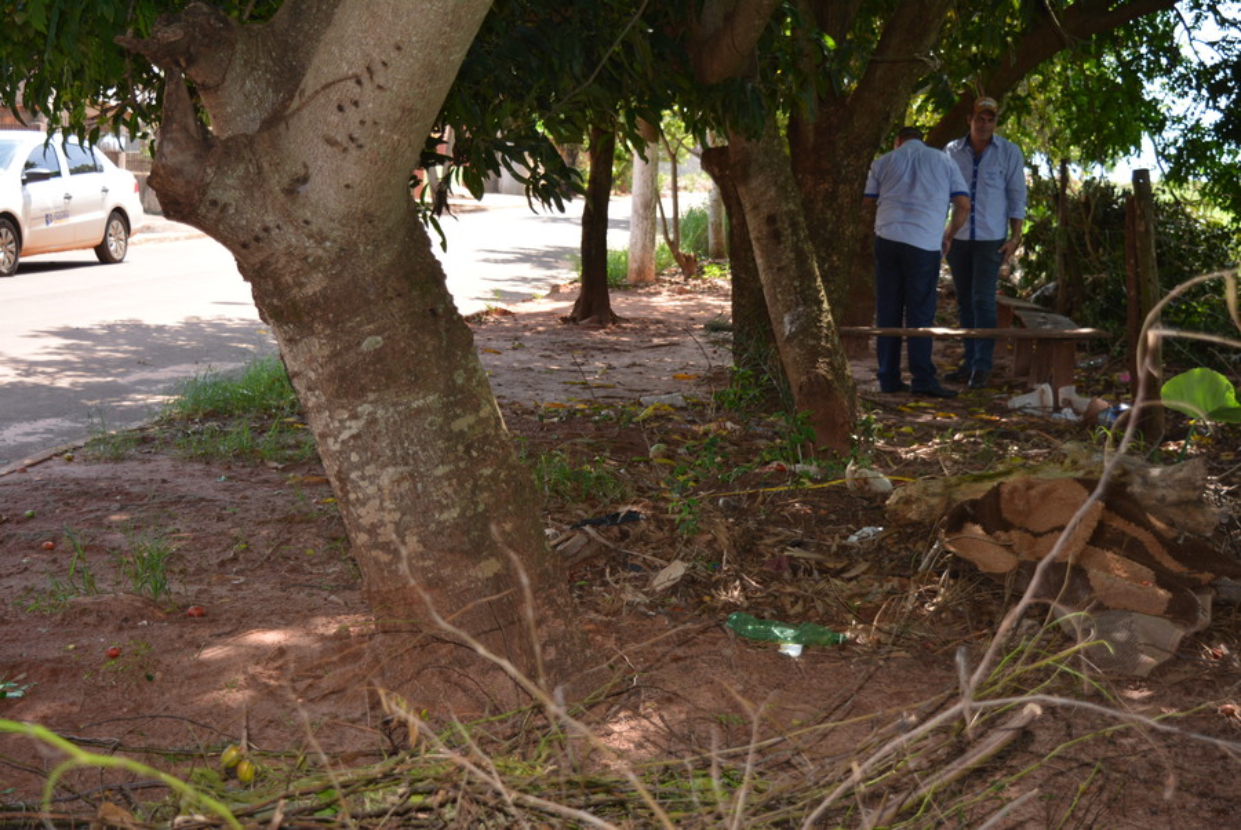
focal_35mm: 52
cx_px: 620
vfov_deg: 25.8
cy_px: 415
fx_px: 1812
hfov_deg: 37.8
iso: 180
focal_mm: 35
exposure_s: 1/200
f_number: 4.5
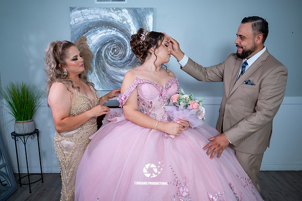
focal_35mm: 30
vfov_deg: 43.8
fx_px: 250
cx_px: 151
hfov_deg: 62.2
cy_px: 100
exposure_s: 1/60
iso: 1250
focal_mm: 29.5
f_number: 4
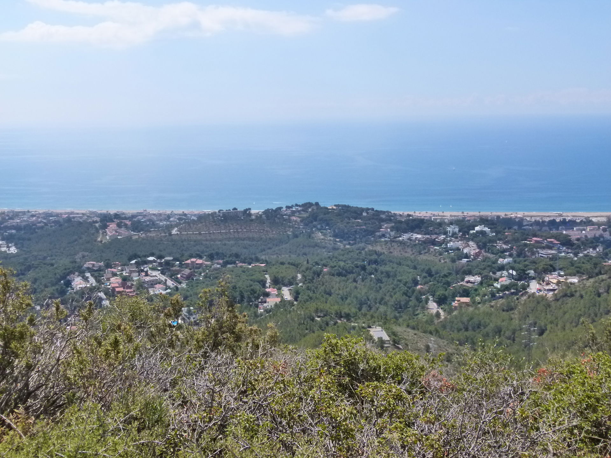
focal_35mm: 46
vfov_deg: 31.5
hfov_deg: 41.2
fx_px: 812
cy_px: 229
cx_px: 306
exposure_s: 1/1300
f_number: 4
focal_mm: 8.3
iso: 250
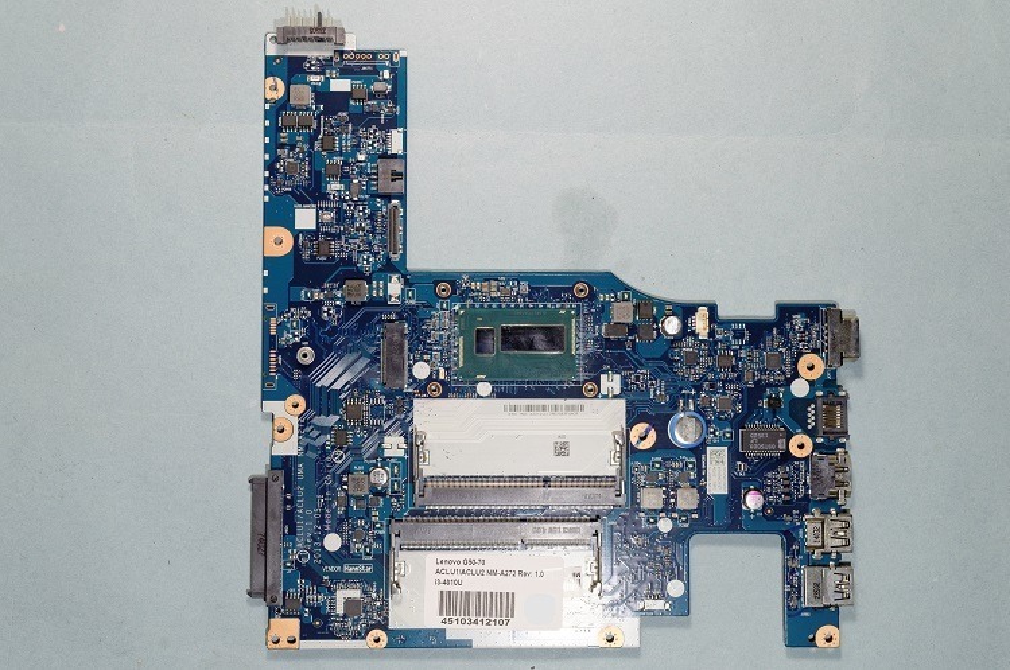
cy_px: 335
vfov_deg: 29.8
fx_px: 1261
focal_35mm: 45
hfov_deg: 43.7
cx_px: 505
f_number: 8
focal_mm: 30
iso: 100
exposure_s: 1/6
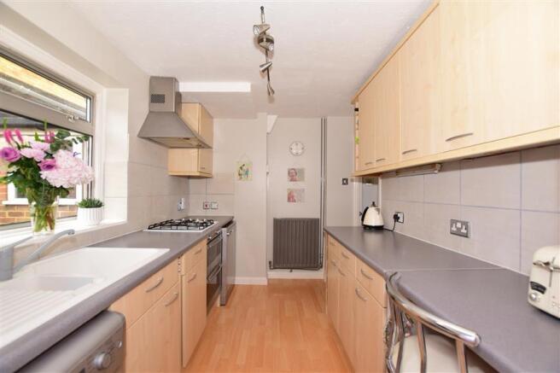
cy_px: 186
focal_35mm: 15
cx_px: 280
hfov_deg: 100.4
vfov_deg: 77.3
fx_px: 233
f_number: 5
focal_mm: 10
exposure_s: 1/100
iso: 200
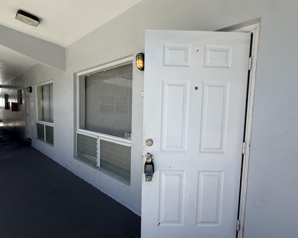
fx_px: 132
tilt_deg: -5.0
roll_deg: -2.4
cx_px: 161
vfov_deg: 84.0
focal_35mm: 15
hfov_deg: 96.6
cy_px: 120
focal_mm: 2.22
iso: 40
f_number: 2.2
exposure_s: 1/770
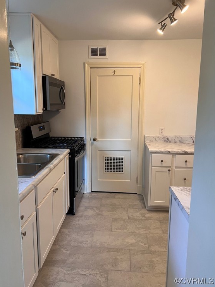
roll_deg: +0.0
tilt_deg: -9.2
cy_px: 138
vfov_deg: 65.3
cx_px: 104
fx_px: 224
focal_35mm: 27
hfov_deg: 51.3
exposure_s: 1/60
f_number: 1.5
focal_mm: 5.7
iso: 80
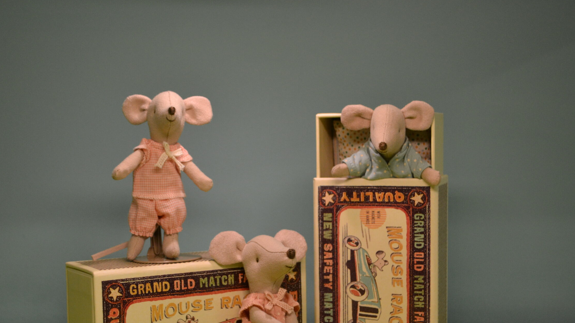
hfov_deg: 33.0
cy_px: 214
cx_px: 261
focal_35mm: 64
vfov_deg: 18.9
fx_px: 970
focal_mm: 35
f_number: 5
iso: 1000
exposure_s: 1/60
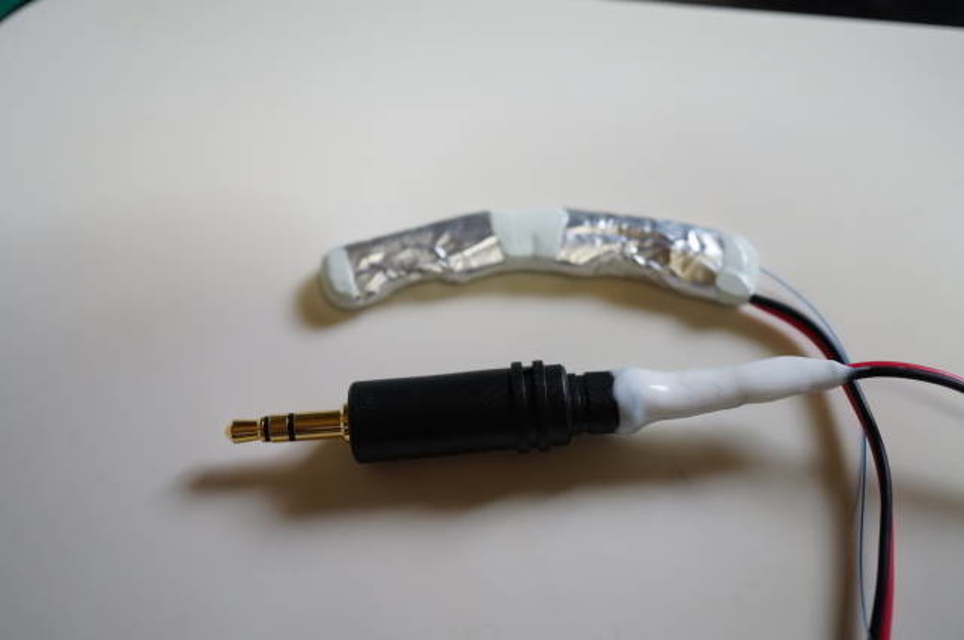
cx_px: 482
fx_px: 1203
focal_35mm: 45
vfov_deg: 29.8
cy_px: 320
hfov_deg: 43.7
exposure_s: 1/60
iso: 800
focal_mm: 30
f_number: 4
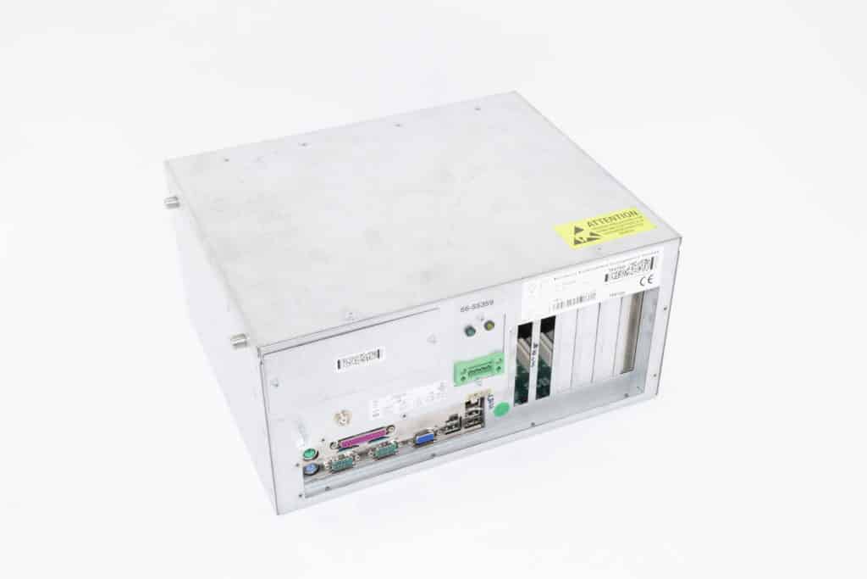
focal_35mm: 48
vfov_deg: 28.1
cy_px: 290
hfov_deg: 41.1
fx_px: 1156
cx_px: 434
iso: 200
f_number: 13
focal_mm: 32
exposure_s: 1/50
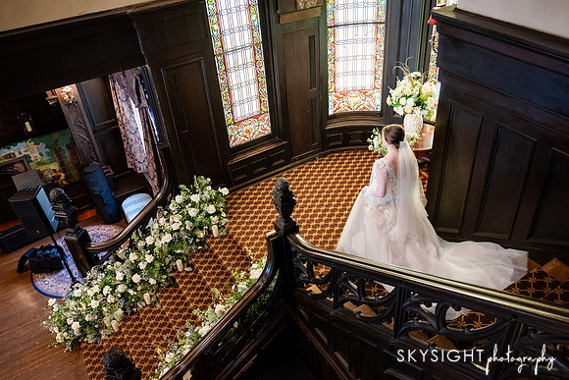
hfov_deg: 62.7
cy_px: 190
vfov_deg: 44.2
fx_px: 467
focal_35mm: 30
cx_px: 284
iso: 4000
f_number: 2.8
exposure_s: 1/160
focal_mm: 28
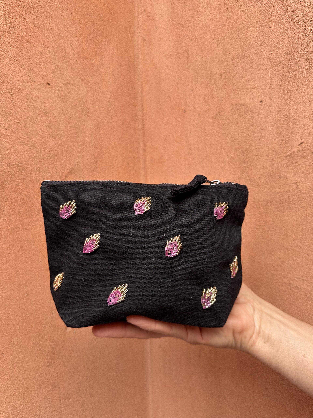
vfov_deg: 71.6
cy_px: 209
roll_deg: +1.3
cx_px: 156
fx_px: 289
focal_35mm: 24
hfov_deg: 56.8
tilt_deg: -4.9
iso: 160
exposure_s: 1/121
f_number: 1.78
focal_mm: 6.86
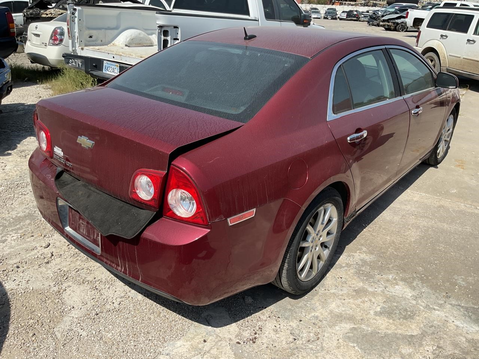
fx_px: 401
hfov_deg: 61.7
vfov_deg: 48.2
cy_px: 180
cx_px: 240
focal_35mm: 29
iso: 16
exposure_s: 1/2227
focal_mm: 3
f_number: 1.8
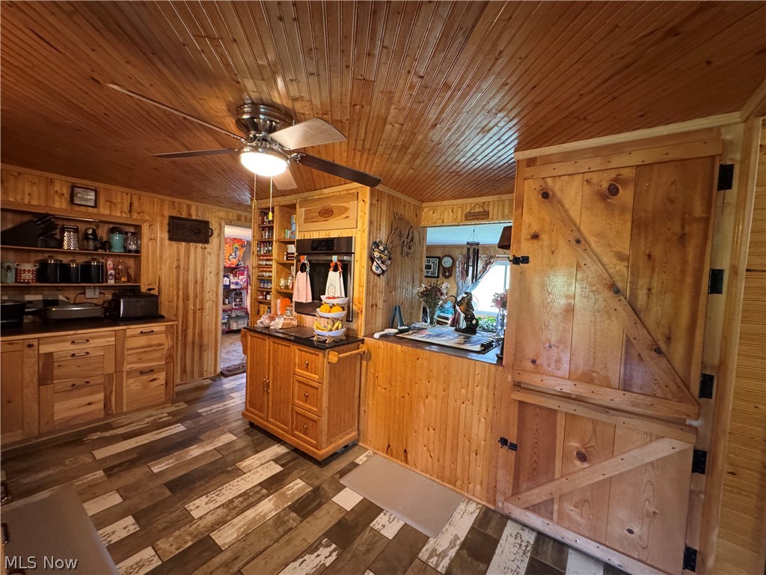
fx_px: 310
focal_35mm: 14
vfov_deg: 85.7
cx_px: 383
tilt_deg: -3.3
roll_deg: -2.9
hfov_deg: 102.1
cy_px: 288
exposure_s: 1/60
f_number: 2.2
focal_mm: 2.22
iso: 1000
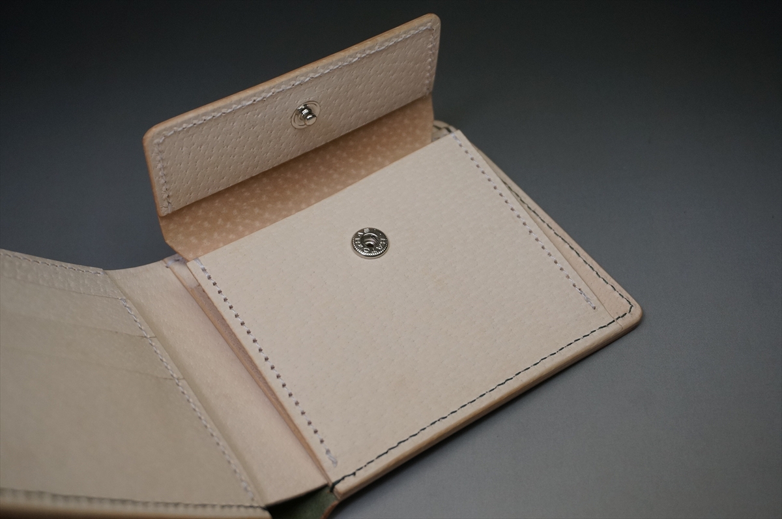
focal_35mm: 50
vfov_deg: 27.2
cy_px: 260
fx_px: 1074
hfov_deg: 40.0
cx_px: 391
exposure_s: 1/160
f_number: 5
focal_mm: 33
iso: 640
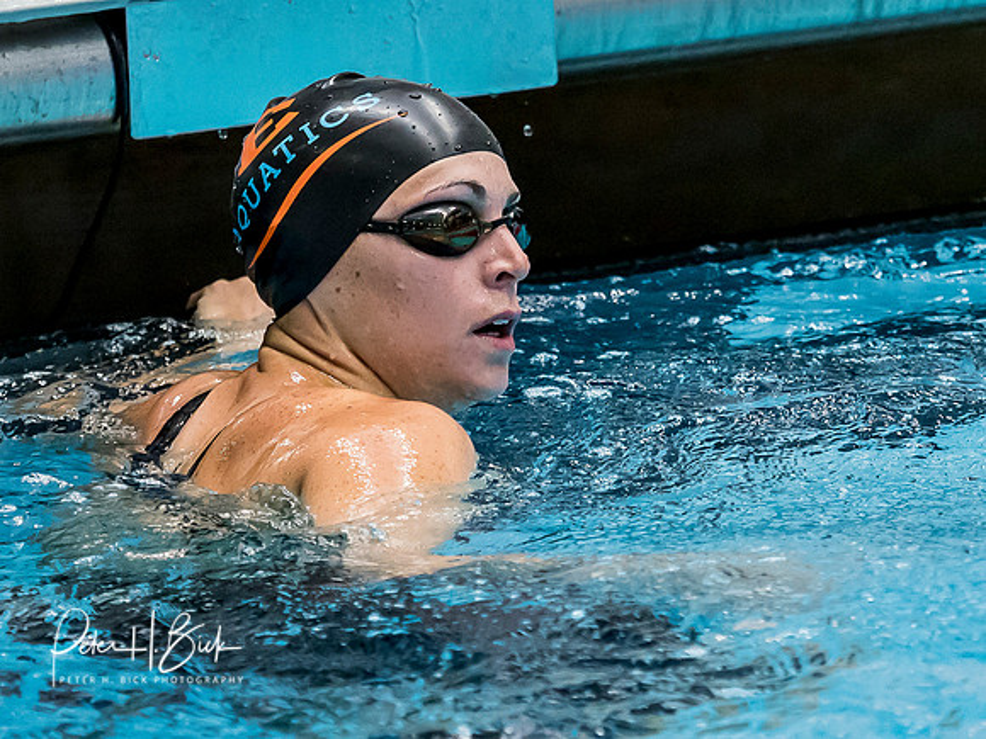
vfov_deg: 2.7
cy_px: 349
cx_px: 462
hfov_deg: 3.5
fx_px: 15968
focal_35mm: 561
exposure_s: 1/640
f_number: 2.8
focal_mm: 135
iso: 2500
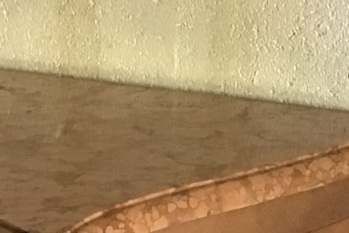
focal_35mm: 124
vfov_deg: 10.1
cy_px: 489
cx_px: -69
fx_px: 1202
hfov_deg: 15.9
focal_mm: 3.3
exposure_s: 1/33
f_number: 2.4
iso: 200
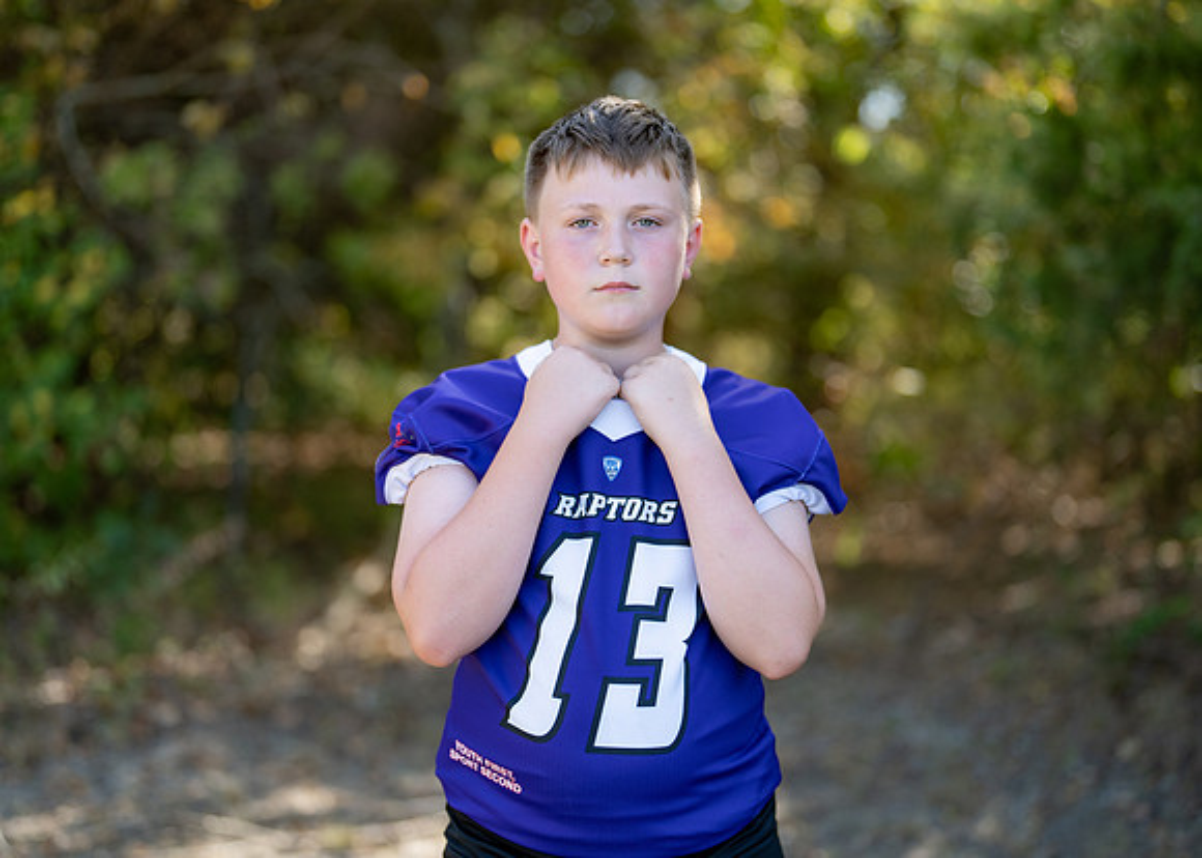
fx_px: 1788
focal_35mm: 52
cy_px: 429
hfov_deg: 37.2
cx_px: 601
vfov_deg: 27.0
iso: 100
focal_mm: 50
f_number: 1.2
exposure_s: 1/1600
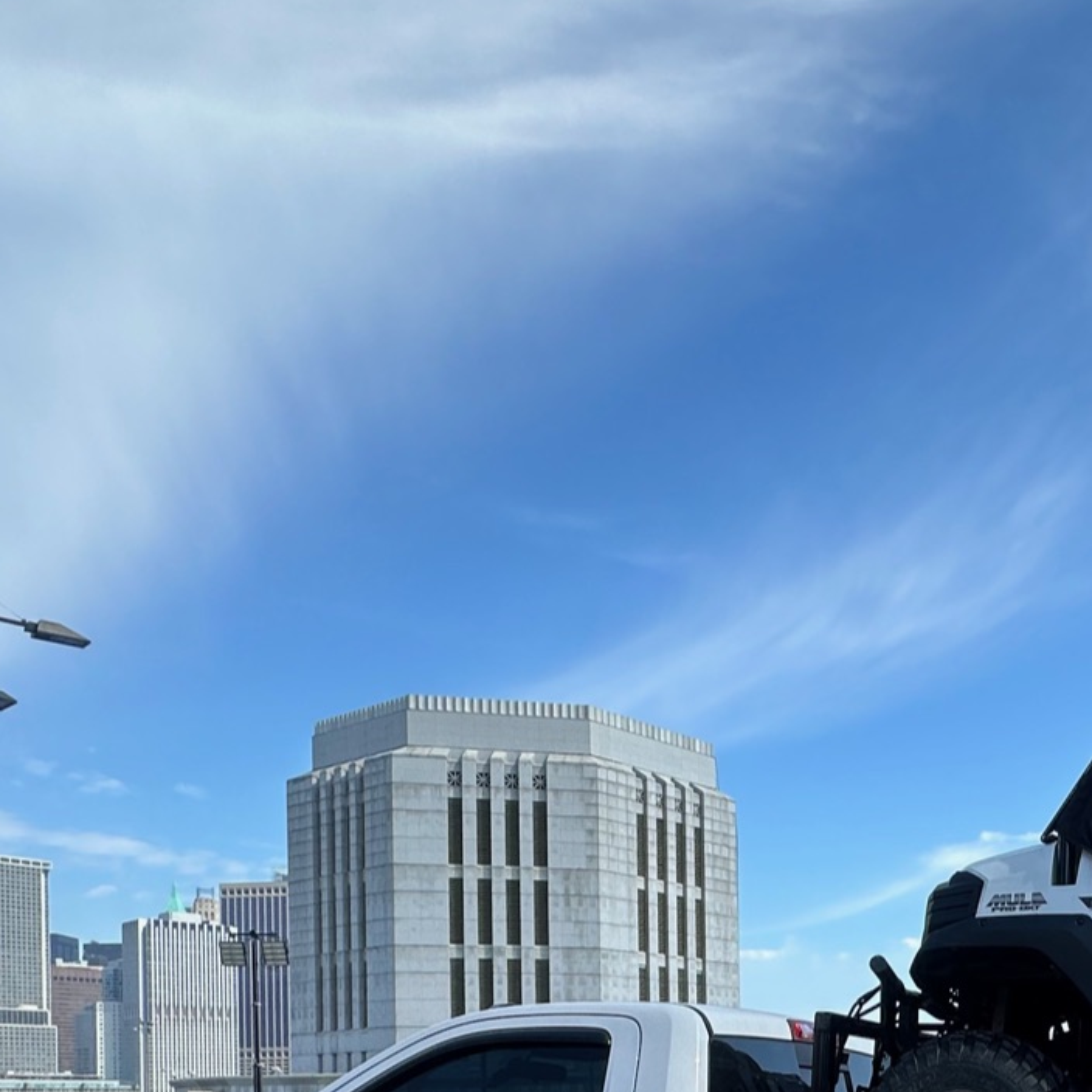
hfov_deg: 40.3
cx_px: 1093
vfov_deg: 40.2
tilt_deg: -0.3
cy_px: 1103
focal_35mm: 36
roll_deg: +1.5
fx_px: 1285
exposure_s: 1/1062
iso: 40
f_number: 2.2
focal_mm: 2.22
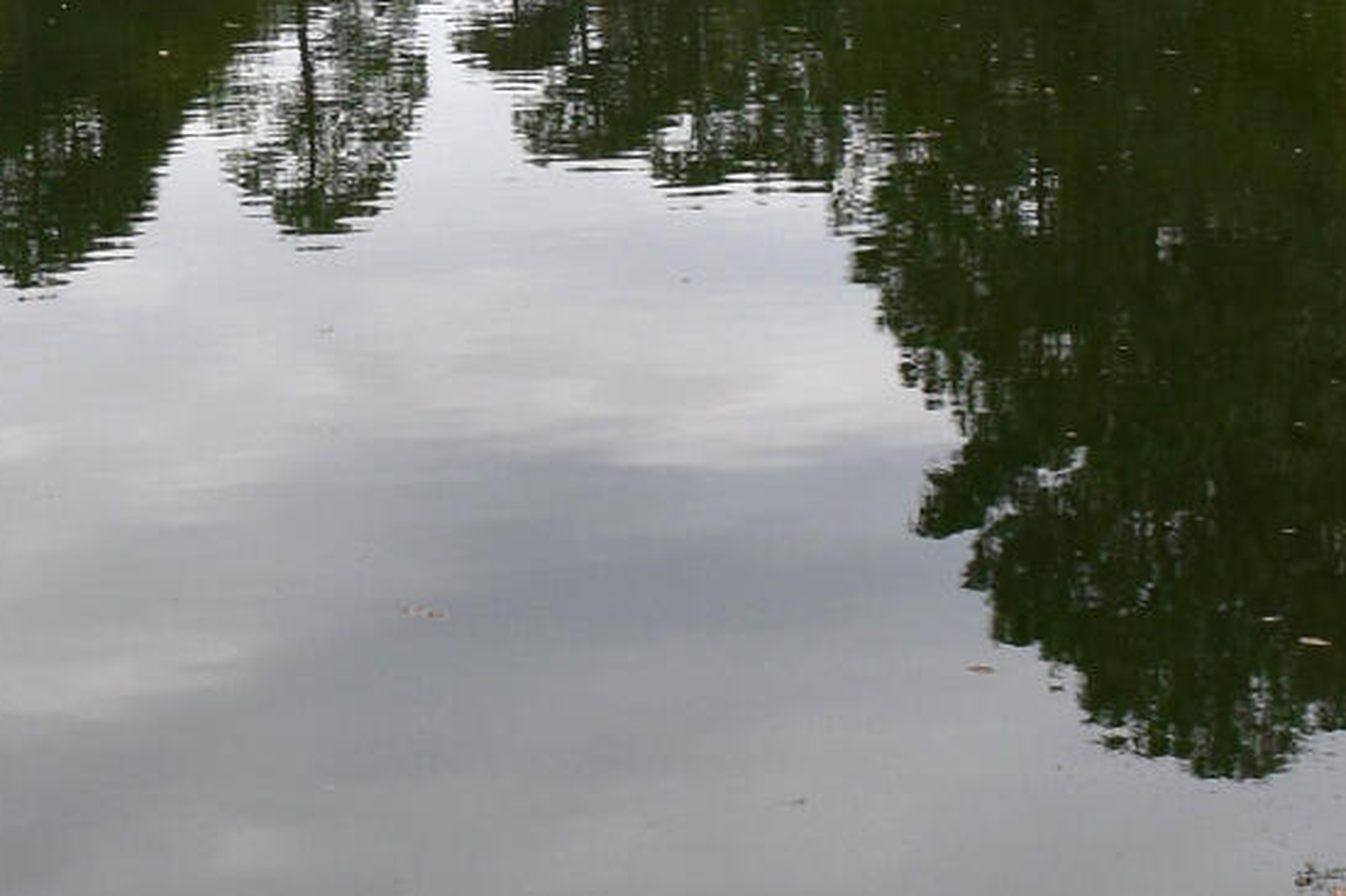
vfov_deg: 9.1
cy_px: -339
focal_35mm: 147
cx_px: -85
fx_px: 5494
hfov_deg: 13.7
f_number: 10
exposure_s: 1/200
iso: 400
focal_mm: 18
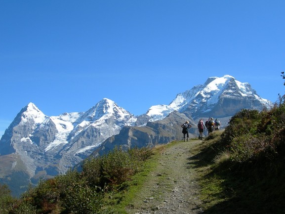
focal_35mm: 41
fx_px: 338
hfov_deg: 45.7
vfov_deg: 35.1
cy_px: 110
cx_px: 150
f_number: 4.8
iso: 50
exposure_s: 1/436
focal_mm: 7.8
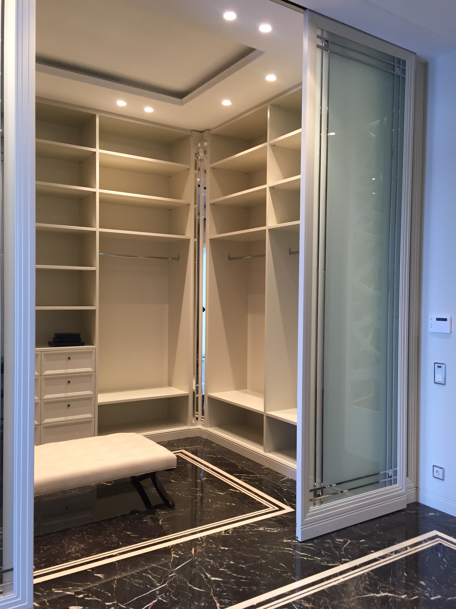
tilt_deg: -0.7
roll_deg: -0.9
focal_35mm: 29
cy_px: 304
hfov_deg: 48.2
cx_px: 228
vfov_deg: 61.7
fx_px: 509
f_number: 2.2
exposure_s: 1/33
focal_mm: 4.15
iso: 80
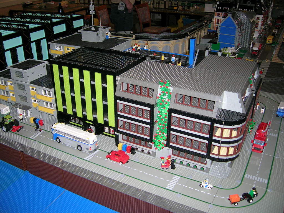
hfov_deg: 52.6
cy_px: 106
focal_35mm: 35
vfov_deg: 40.7
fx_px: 287
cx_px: 142
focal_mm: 5.4
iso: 83
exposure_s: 1/60.1
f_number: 2.8
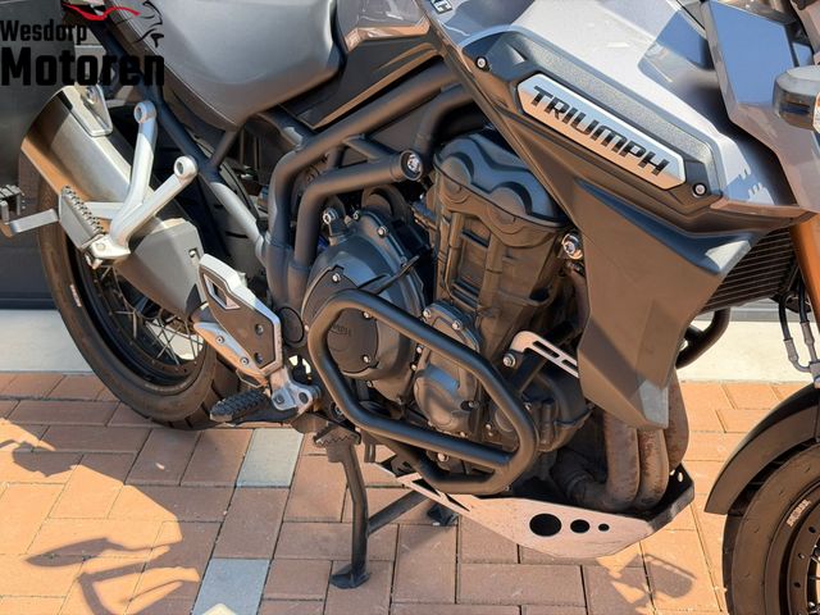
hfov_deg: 39.7
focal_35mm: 48
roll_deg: +0.5
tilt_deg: -26.3
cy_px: 308
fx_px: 1137
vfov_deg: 30.3
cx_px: 410
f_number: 1.78
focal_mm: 6.76
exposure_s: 1/1242
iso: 100
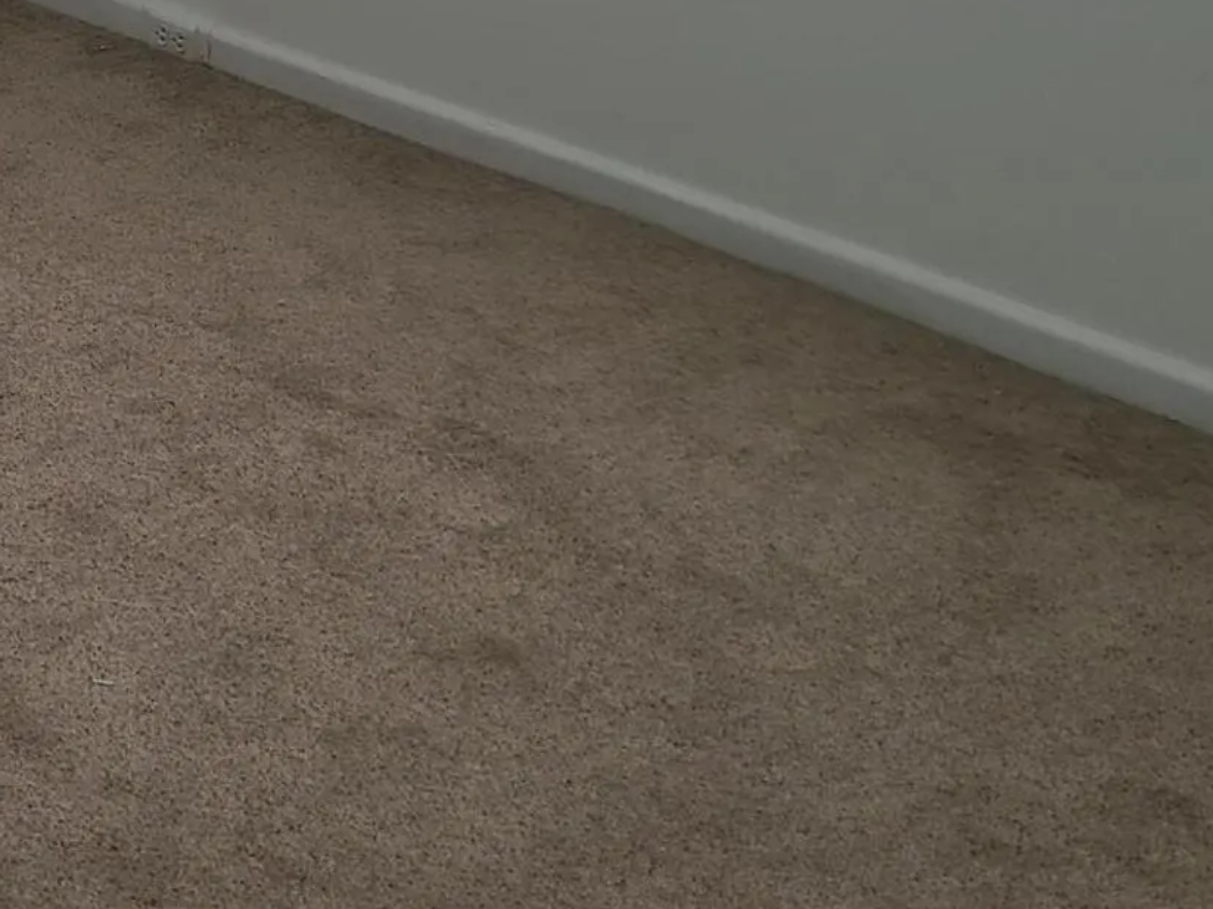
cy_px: -491
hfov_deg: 19.6
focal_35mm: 91
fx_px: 3188
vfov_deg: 15.0
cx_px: -438
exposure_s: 1/142
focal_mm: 5.4
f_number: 1.8
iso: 40
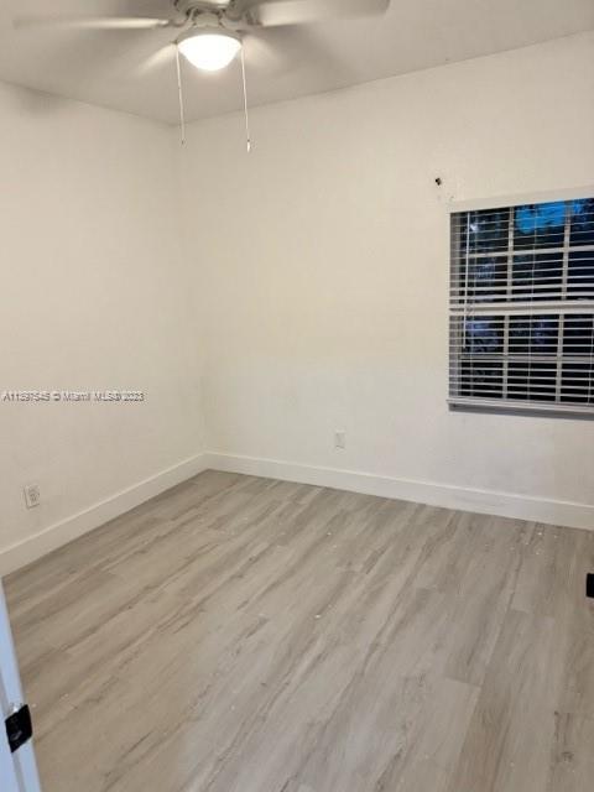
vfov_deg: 71.6
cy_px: 396
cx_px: 297
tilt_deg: -13.0
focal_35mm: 24
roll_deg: +4.0
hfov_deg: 56.8
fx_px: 549
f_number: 1.78
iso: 250
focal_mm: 6.86
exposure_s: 1/60
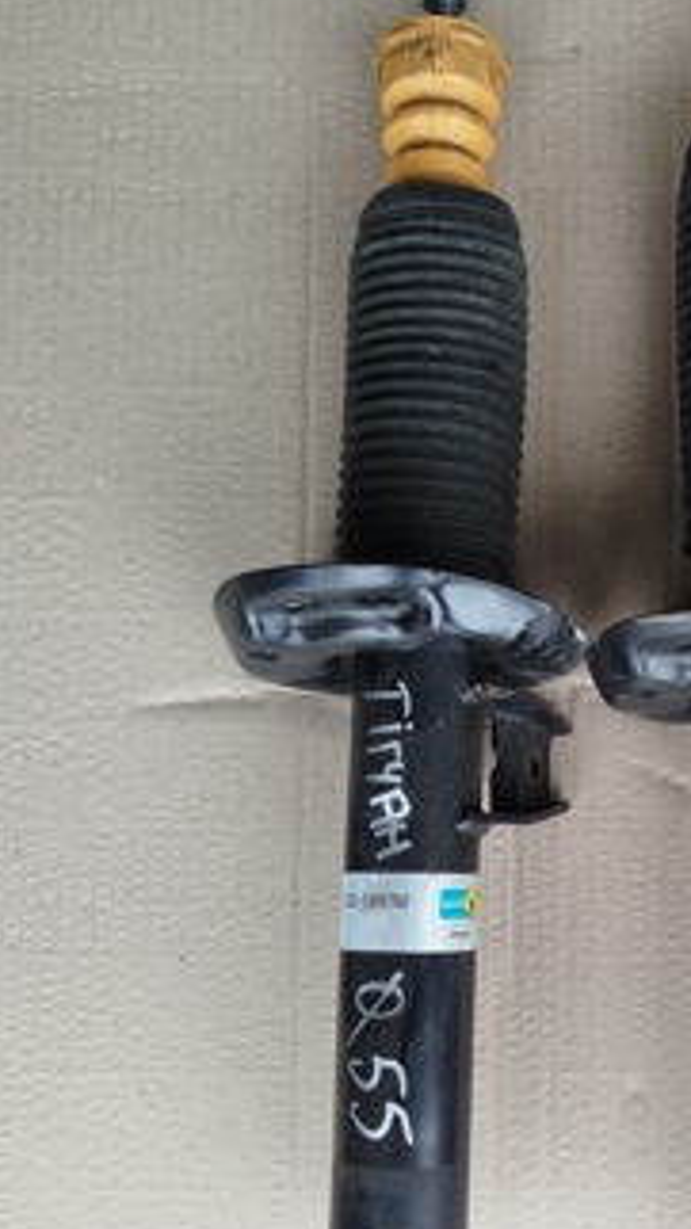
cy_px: 672
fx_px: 1271
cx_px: 592
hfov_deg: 29.4
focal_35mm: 39
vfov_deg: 51.5
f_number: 1.7
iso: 80
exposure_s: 1/50
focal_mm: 5.31
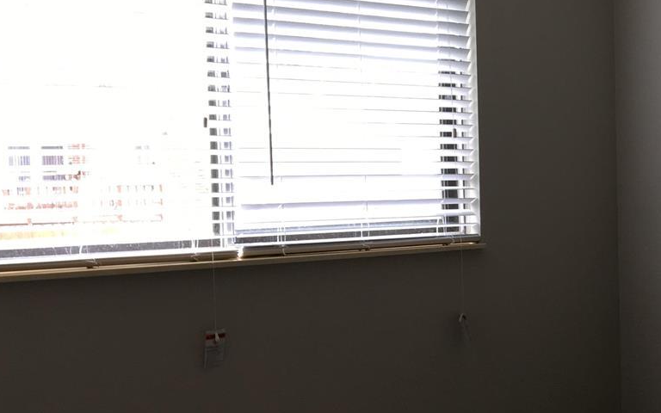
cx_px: 636
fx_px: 1153
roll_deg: +0.3
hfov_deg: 30.1
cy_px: 231
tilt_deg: -2.3
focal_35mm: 64
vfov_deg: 20.3
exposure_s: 1/60
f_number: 2.2
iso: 32
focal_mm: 4.15
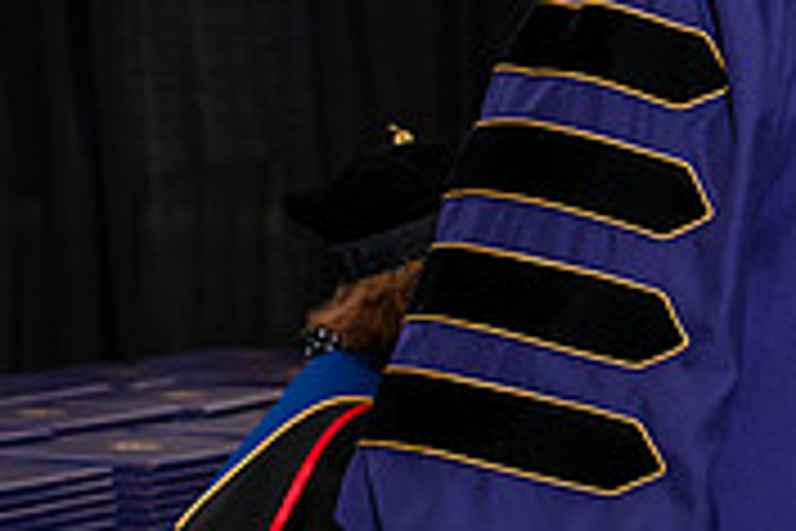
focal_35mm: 229
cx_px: 1052
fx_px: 5063
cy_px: 223
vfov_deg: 6.0
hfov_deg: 8.8
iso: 1250
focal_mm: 70
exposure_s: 1/200
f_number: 4.5
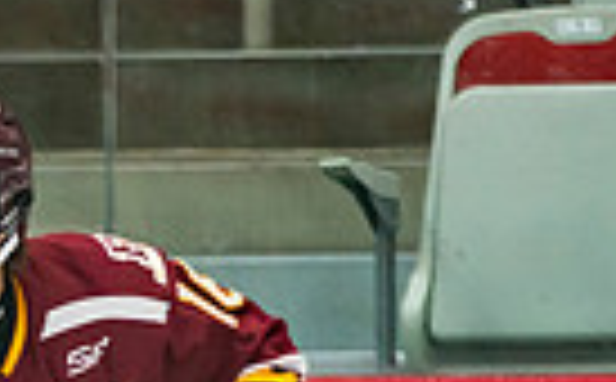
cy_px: 602
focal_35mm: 1227
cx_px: -177
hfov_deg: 1.7
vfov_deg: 1.1
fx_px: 20557
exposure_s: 1/640
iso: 1250
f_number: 2.8
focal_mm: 200
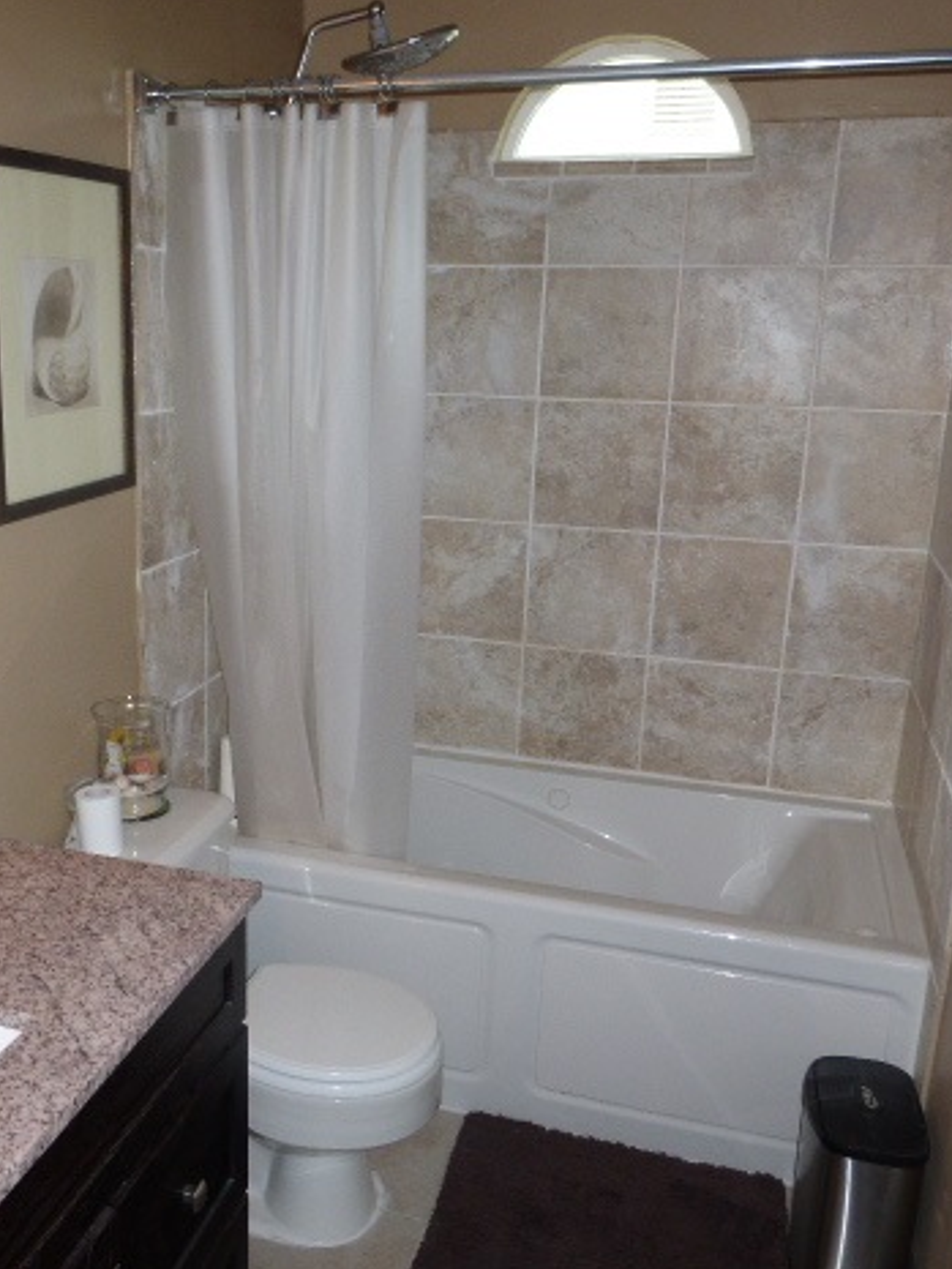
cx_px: 292
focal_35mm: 33
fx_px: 1210
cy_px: 641
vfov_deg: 55.3
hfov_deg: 42.2
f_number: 3.3
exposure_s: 1/60
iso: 125
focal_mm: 4.3
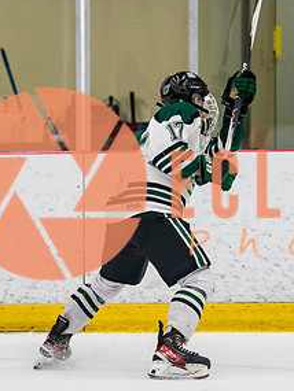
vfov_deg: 4.7
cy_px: 185
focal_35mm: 419
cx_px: 146
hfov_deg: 3.6
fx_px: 4741
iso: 2000
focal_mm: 130
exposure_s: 1/640
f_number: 3.2
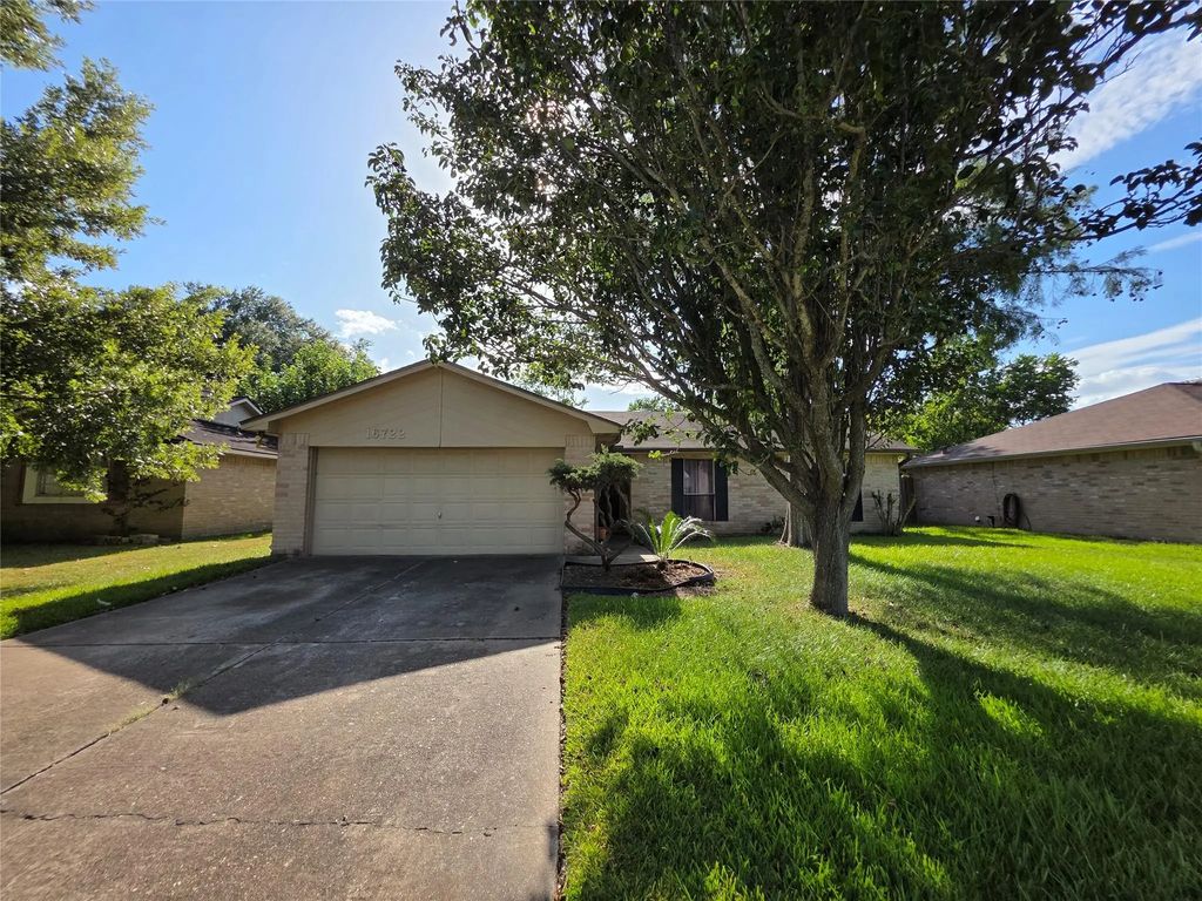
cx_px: 601
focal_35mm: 13
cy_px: 450
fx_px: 451
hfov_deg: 106.2
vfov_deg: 89.9
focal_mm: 2.2
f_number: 1.9
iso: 40
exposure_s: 1/1668
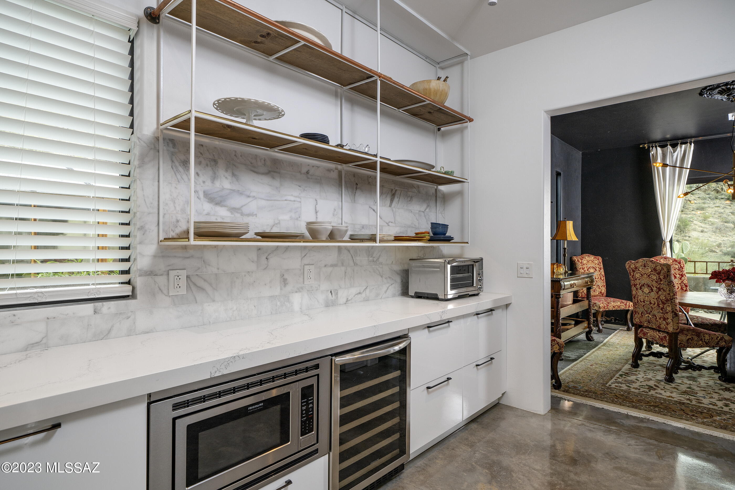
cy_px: 245
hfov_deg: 90.0
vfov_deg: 67.4
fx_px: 367
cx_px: 368
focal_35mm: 18
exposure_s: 1/30
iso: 200
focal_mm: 18
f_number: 7.1
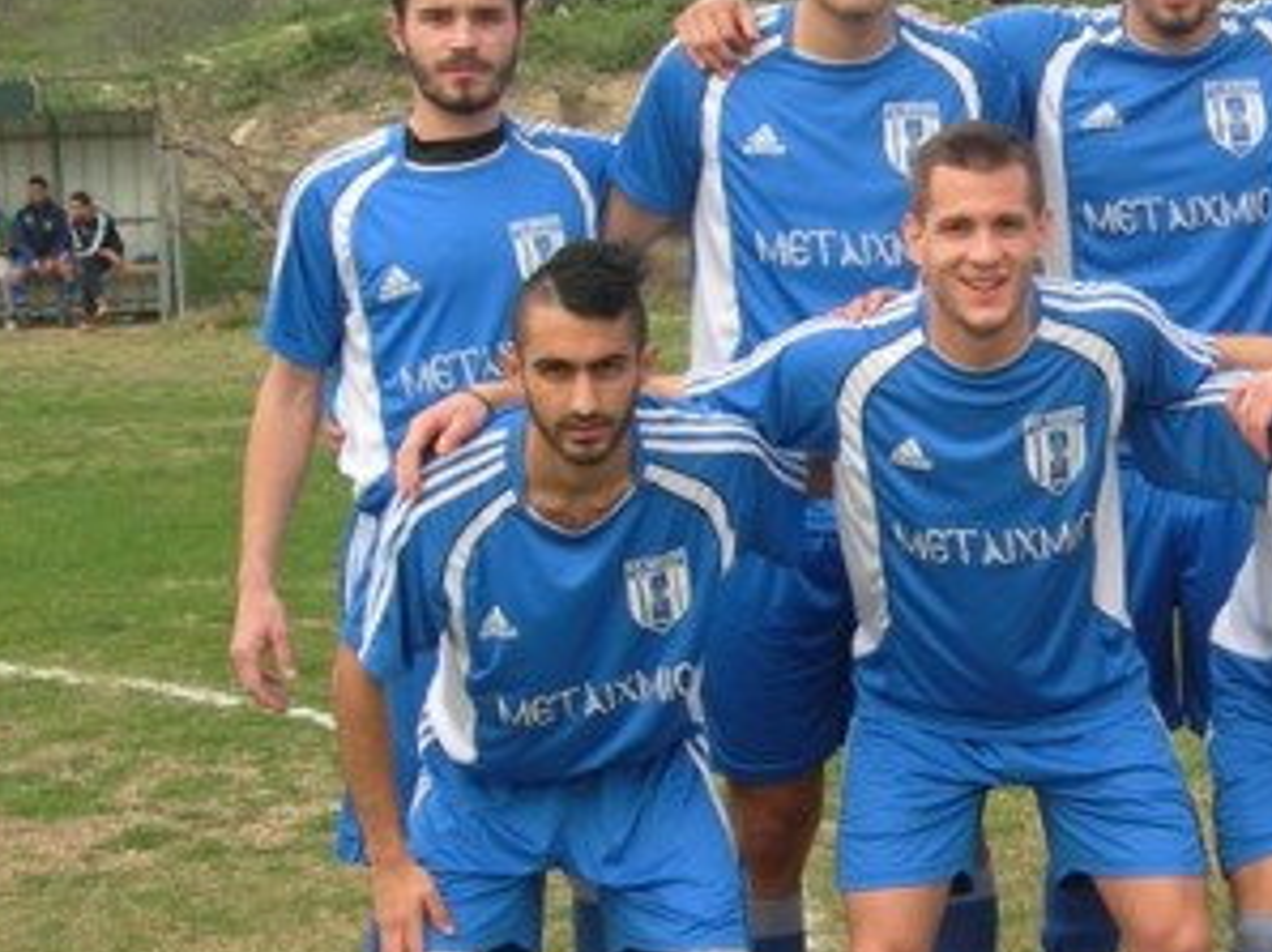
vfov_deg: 13.1
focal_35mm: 113
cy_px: 497
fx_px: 4149
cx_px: 1285
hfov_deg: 17.0
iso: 50
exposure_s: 1/114
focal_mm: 10.6
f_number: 5.4
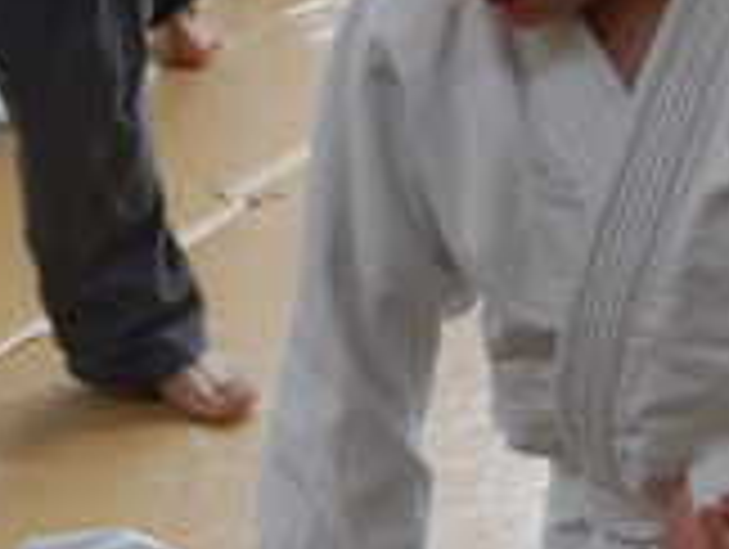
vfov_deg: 6.2
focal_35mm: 239
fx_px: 5041
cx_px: 621
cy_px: 180
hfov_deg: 8.3
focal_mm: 42
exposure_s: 1/100
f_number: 5.3
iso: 400
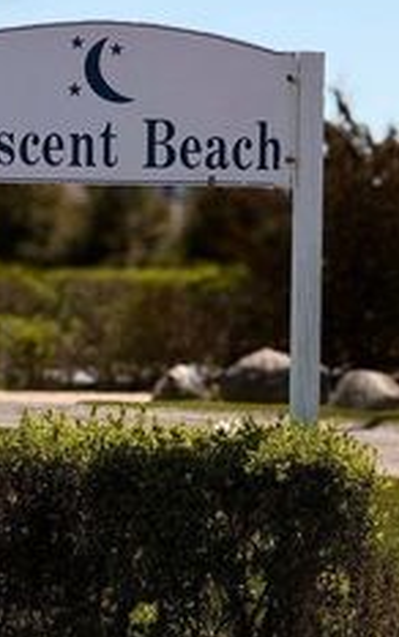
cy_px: 390
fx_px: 3942
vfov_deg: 9.2
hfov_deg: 5.8
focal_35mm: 227
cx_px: 126
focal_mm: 16.89
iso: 25
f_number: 2.8
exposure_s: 1/717
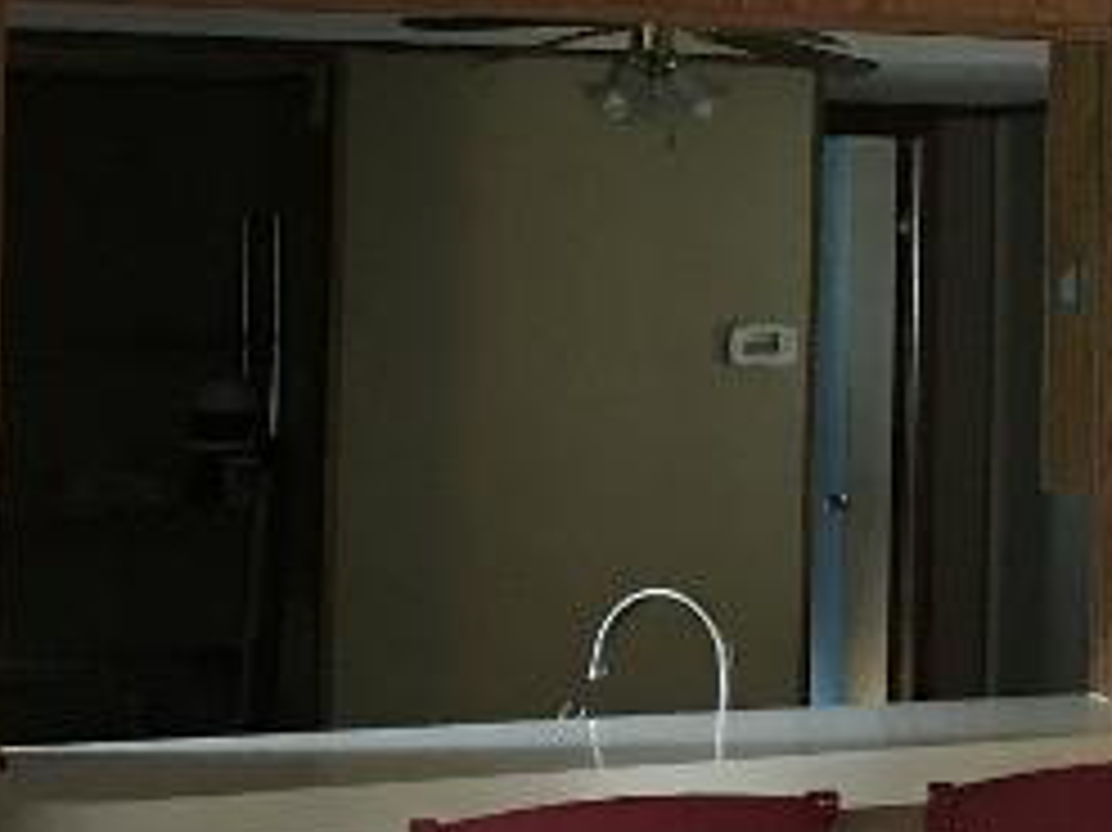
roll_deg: -0.1
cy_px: 135
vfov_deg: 12.7
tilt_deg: +1.5
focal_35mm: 116
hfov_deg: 15.8
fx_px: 3725
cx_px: 1576
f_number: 1.8
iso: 100
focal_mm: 3.99
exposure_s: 1/11
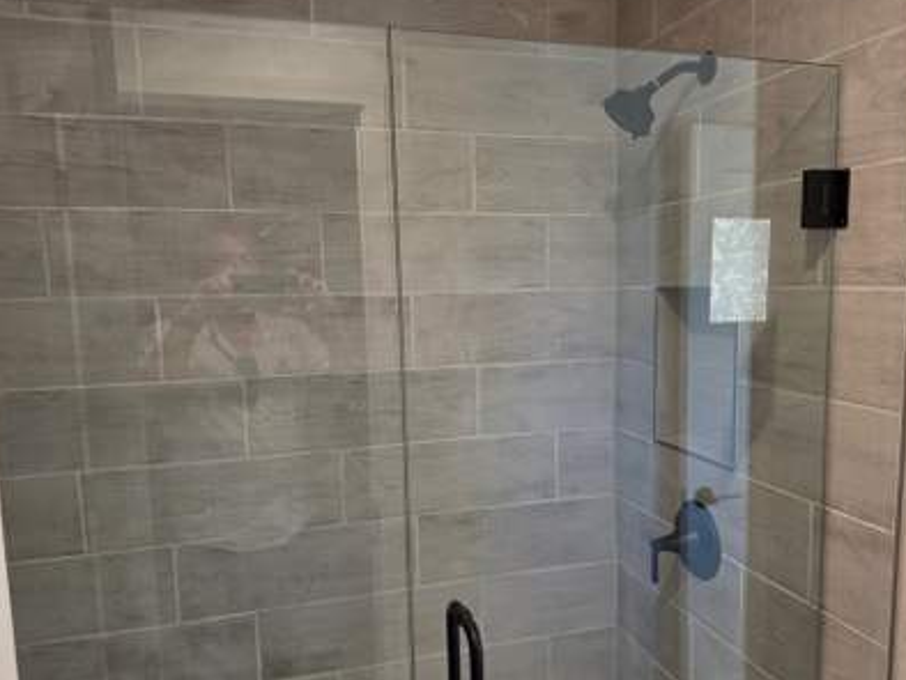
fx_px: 733
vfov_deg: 49.7
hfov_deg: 63.3
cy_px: 379
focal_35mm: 28
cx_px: 494
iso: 125
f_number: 1.4
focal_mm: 6.5
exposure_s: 1/120
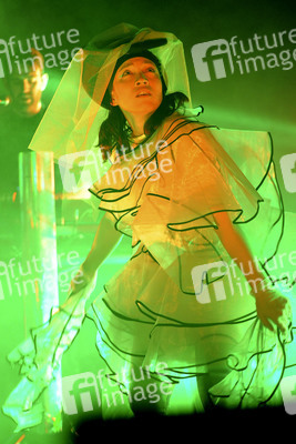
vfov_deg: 20.8
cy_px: 222
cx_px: 148
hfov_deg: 14.0
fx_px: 1208
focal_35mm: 98
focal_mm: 98
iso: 3200
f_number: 2.8
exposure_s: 1/160
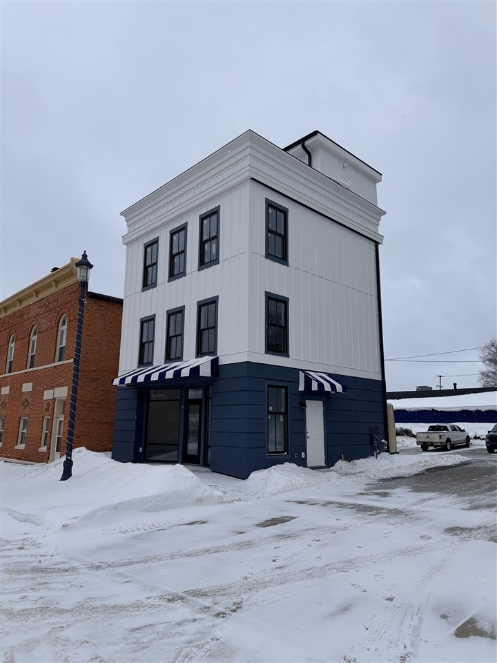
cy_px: 332
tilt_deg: +11.2
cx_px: 248
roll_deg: +0.3
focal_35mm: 24
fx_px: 459
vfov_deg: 71.6
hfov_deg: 56.8
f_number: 1.78
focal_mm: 6.76
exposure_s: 1/7353
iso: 80
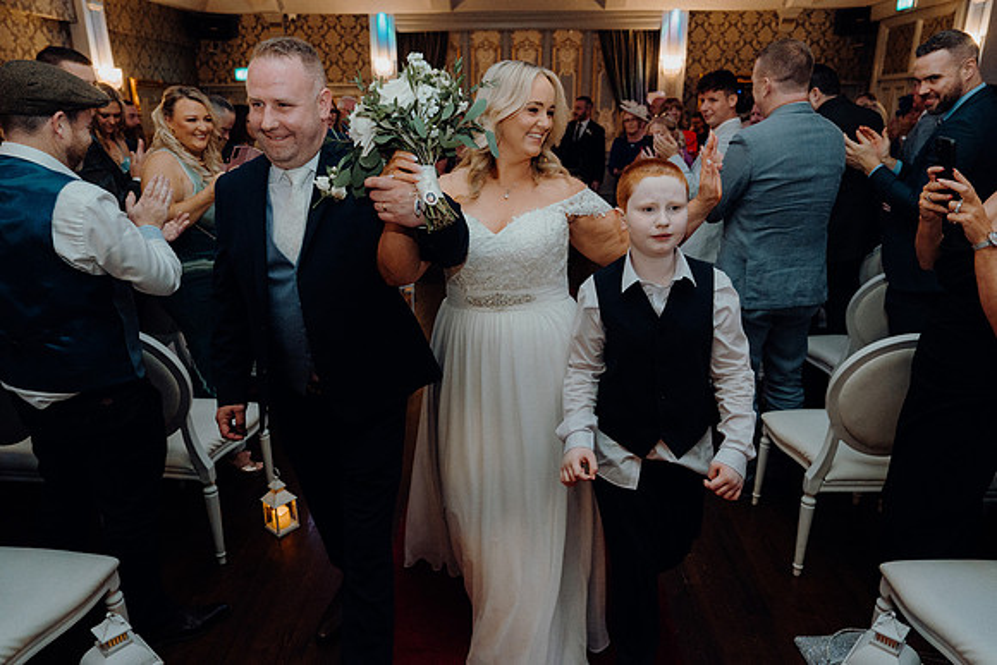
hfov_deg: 73.7
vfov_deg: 53.2
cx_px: 498
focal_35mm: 24
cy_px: 332
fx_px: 665
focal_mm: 24
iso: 2500
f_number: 3.5
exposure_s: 1/160
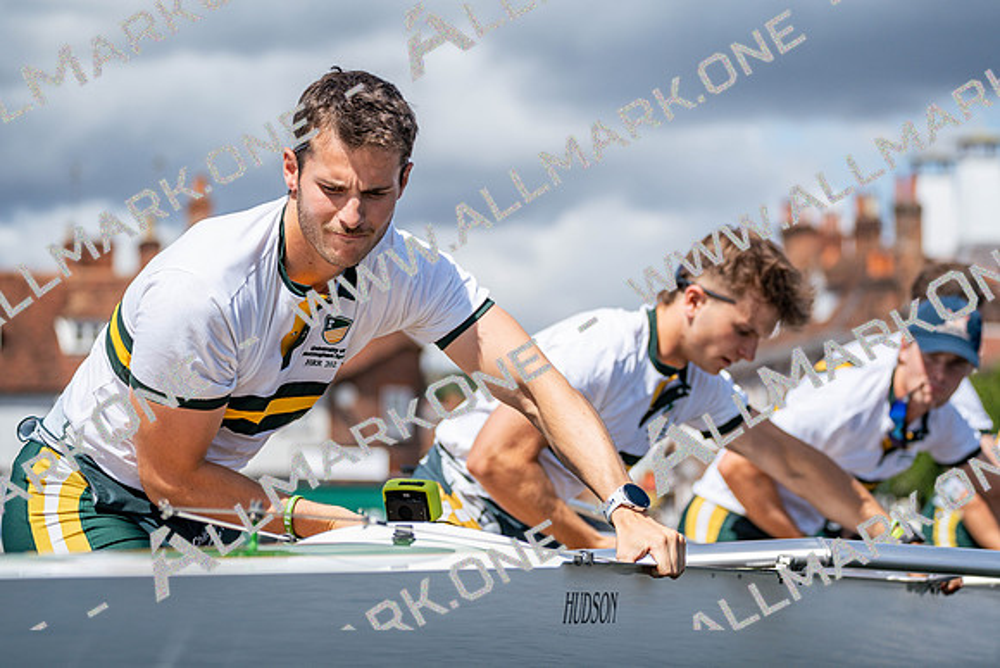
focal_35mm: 133
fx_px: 3695
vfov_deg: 10.3
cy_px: 334
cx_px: 500
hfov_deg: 15.4
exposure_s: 1/1600
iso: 100
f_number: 5
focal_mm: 133
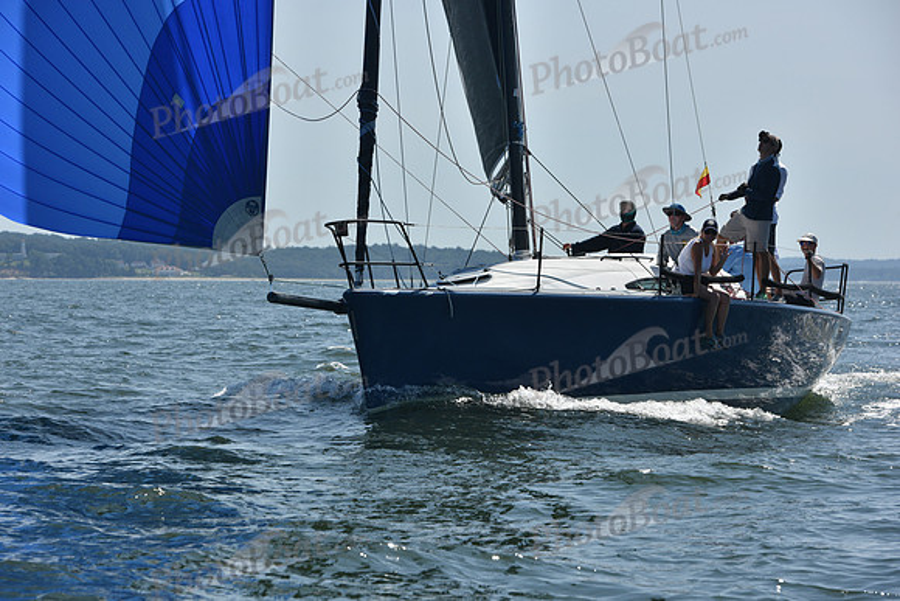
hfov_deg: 13.7
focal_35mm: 150
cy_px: 300
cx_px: 450
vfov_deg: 9.2
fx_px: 3751
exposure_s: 1/1250
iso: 250
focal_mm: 150
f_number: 9
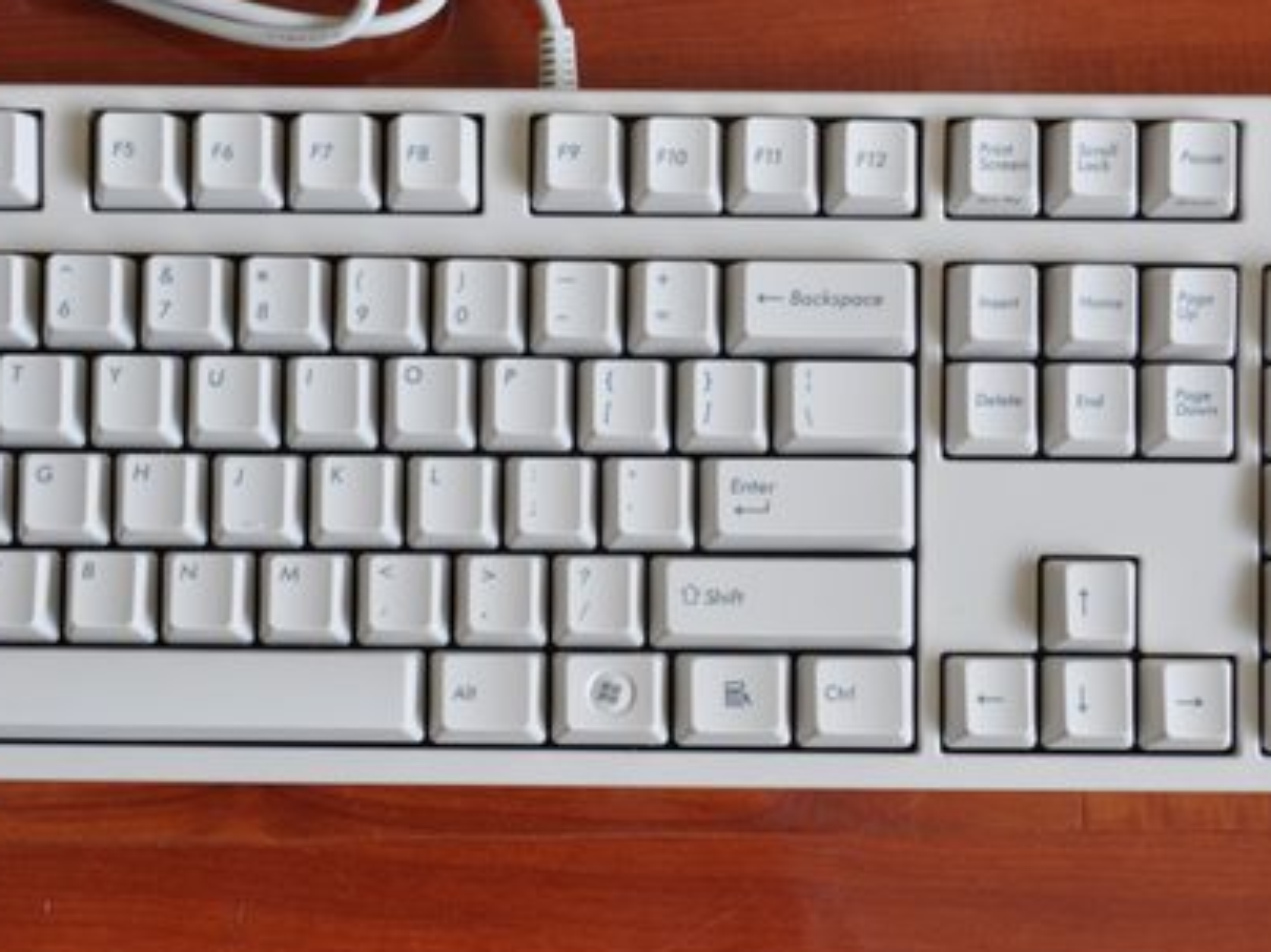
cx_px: 533
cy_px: 422
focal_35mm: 75
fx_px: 2753
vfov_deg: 19.6
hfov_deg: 26.0
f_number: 5.6
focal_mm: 28
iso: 250
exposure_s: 1/30
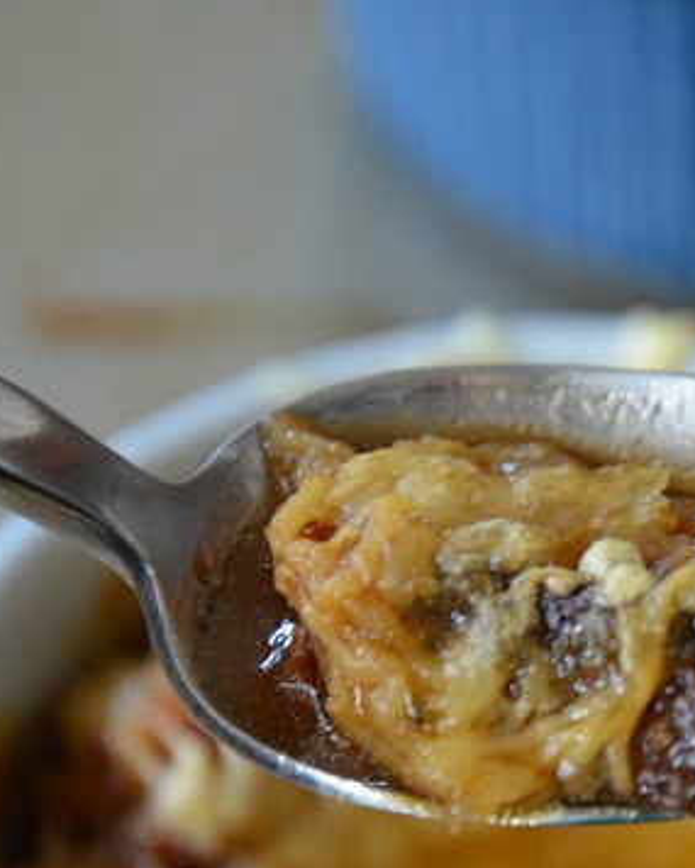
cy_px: 584
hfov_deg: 5.6
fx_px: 7042
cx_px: 593
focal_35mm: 274
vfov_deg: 7.1
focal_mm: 92
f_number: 5.6
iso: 1600
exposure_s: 1/50
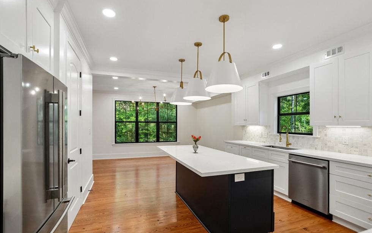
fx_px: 162
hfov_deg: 97.8
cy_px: 125
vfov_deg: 71.1
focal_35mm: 16
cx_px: 182
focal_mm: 15
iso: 800
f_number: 11
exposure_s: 1/30
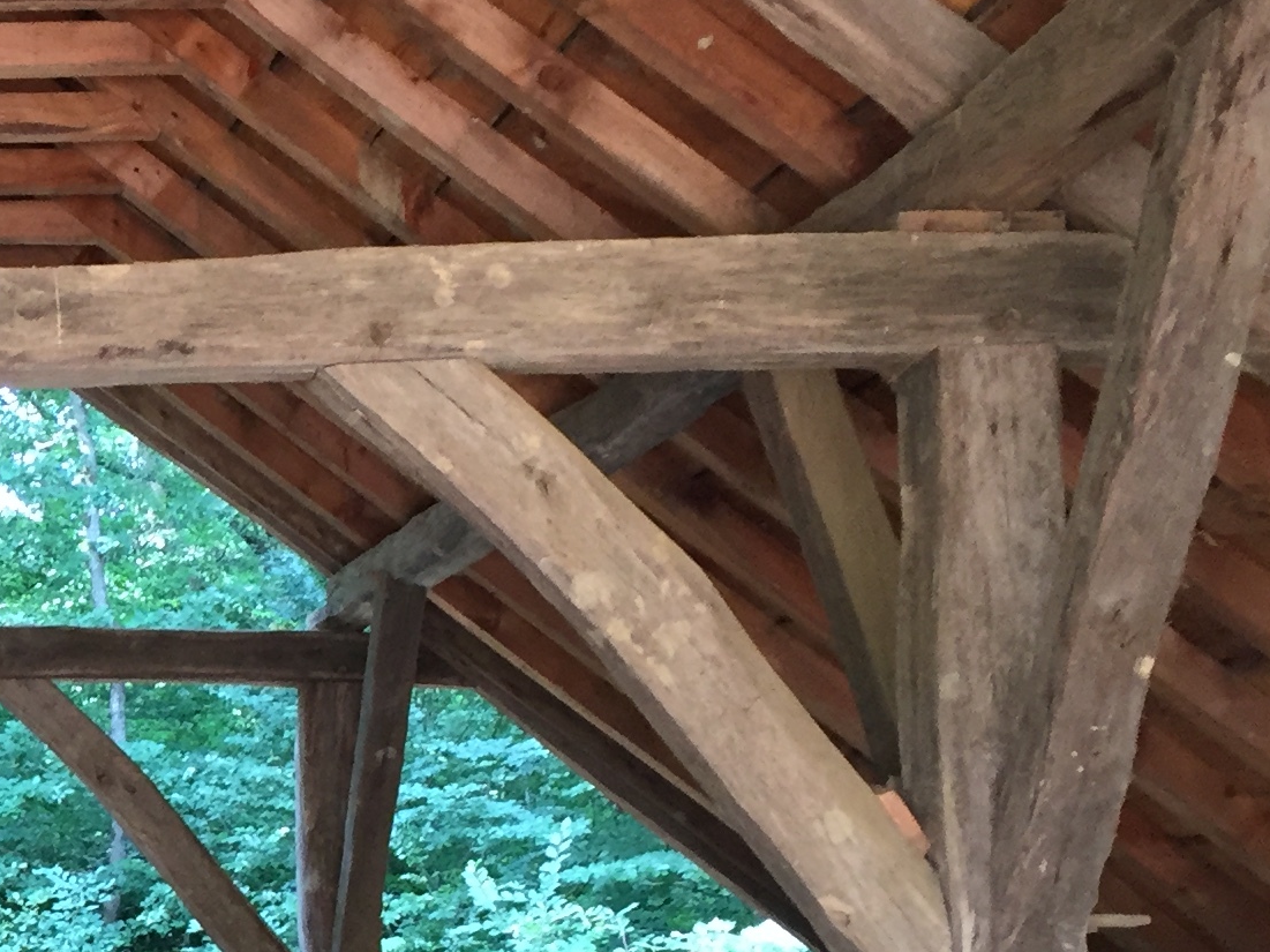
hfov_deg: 20.9
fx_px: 3154
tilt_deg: +5.0
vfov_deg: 17.1
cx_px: -333
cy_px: 667
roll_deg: +1.0
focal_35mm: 86
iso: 64
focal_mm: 4.15
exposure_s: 1/33
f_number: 2.2
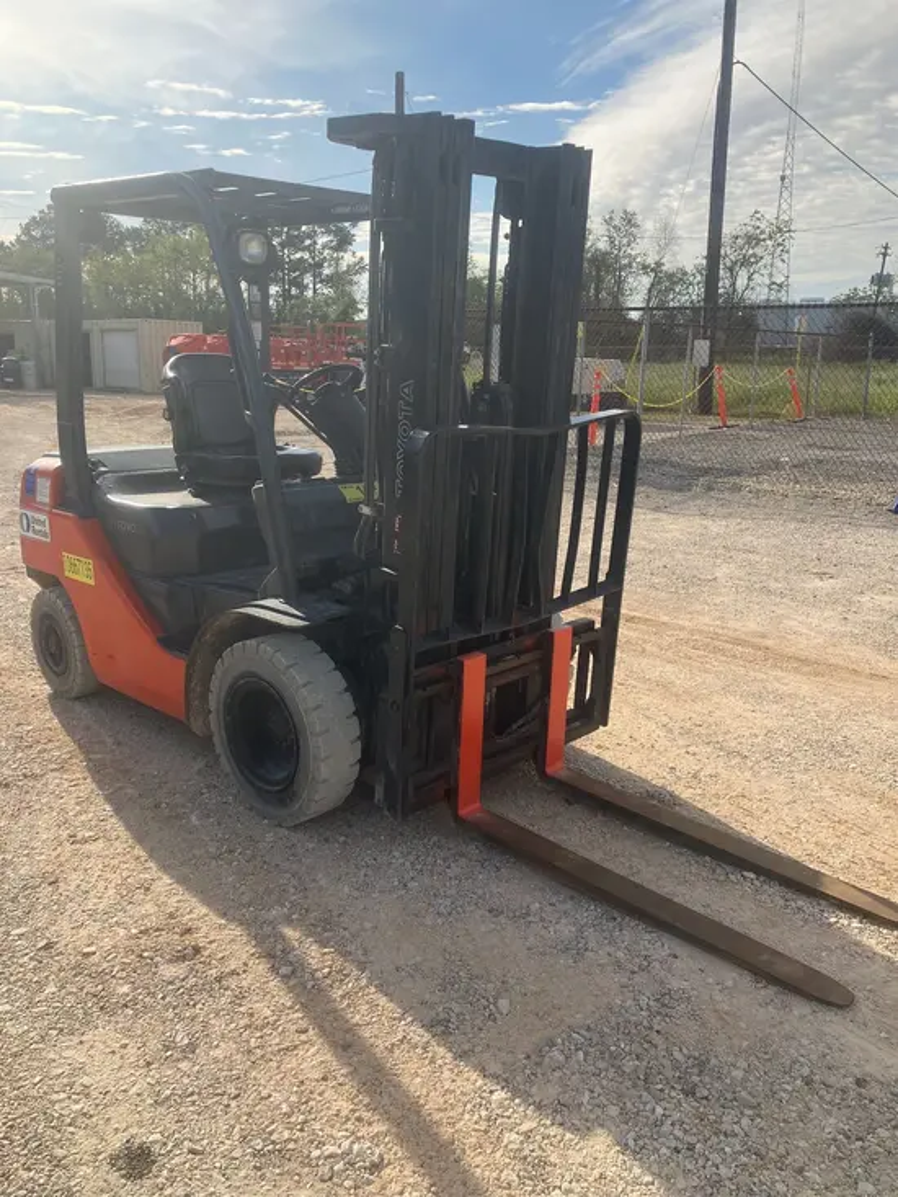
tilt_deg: -12.5
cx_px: 449
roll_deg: -1.4
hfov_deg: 49.8
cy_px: 598
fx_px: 968
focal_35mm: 28
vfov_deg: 63.4
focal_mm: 3.99
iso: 32
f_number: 1.8
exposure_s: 1/1350
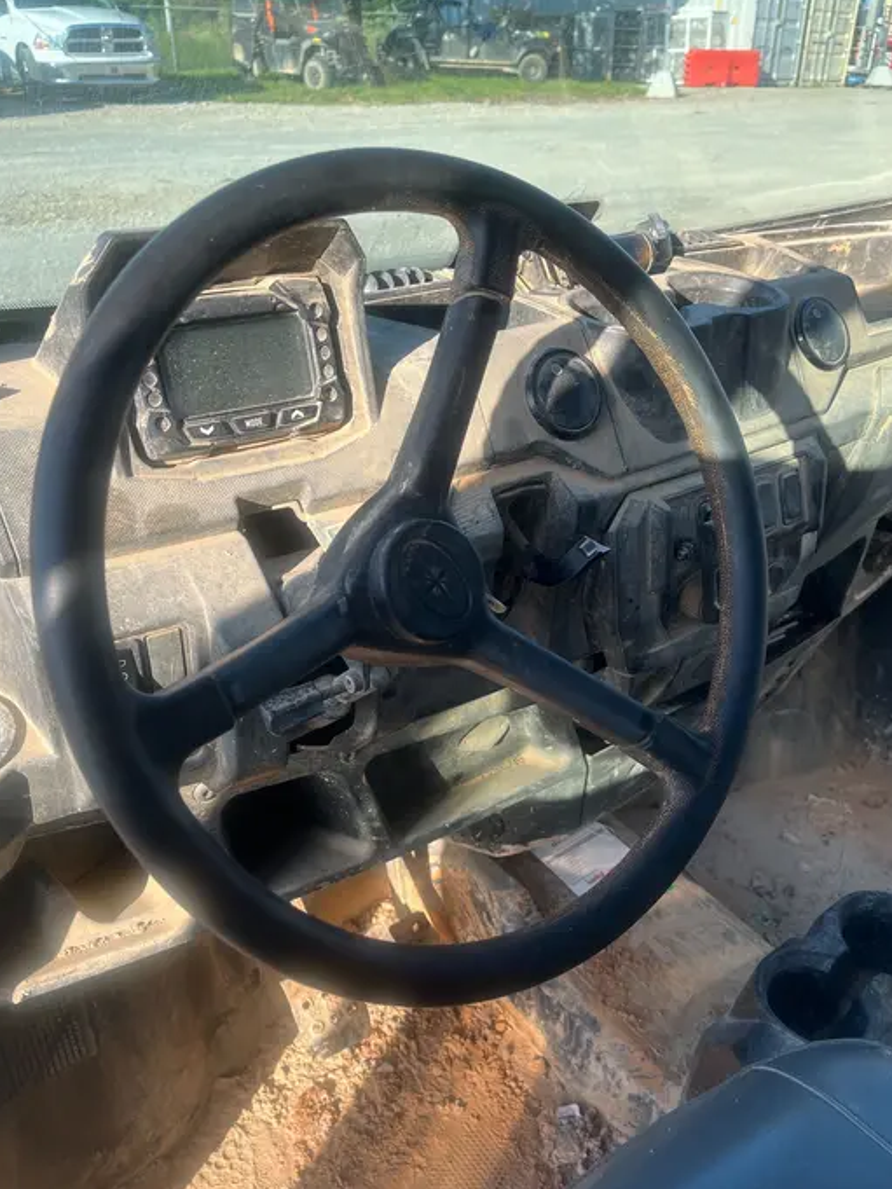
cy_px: 629
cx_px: 438
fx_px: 962
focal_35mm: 28
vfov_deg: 63.4
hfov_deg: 49.8
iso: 50
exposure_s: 1/799
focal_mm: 5.1
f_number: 1.6
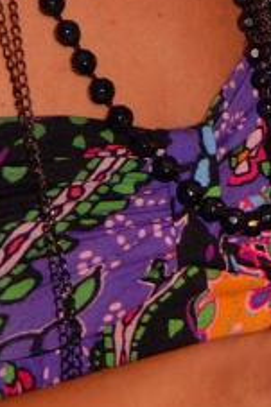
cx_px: 253
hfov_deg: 3.1
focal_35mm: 440
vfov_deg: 4.6
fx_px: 4978
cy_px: -256
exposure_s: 1/125
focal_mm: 65
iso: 400
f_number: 5.3
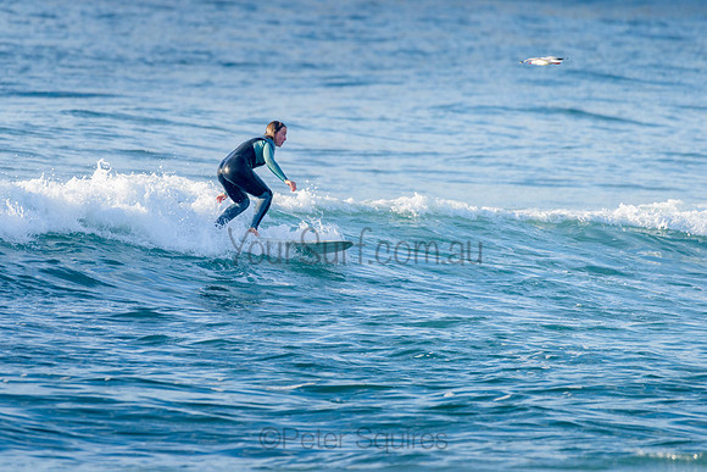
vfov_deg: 2.2
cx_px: 277
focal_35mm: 613
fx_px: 12044
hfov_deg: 3.4
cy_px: 186
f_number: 5.6
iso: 400
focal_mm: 500
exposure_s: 1/2000
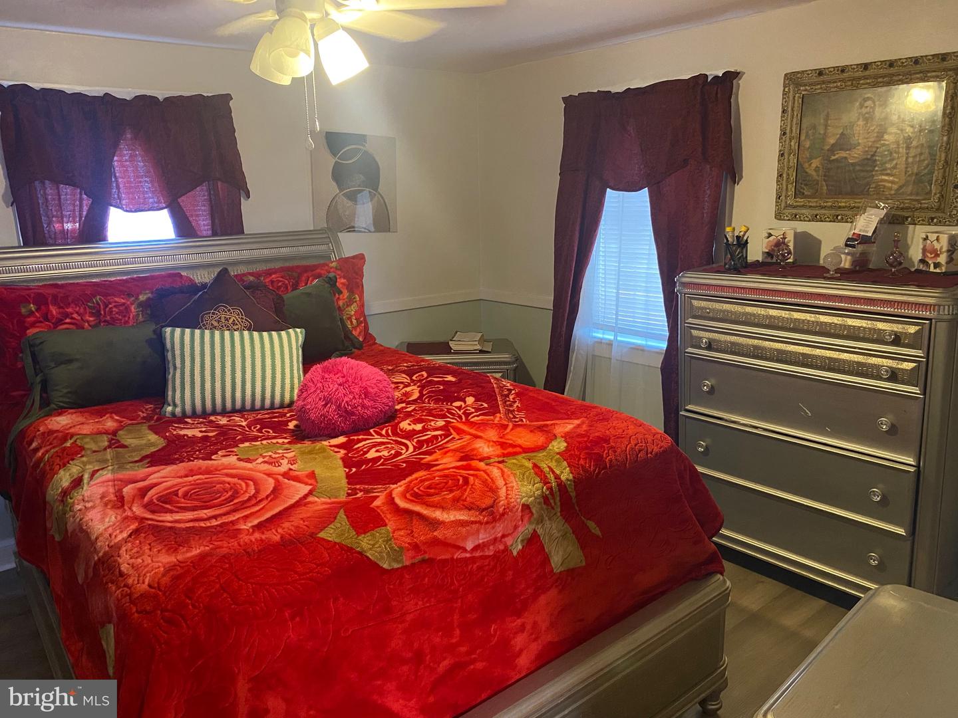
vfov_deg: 53.1
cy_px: 359
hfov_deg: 67.3
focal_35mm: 26
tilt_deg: -10.8
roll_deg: +0.5
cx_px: 479
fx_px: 720
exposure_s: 1/40
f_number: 1.8
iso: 500
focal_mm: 4.25
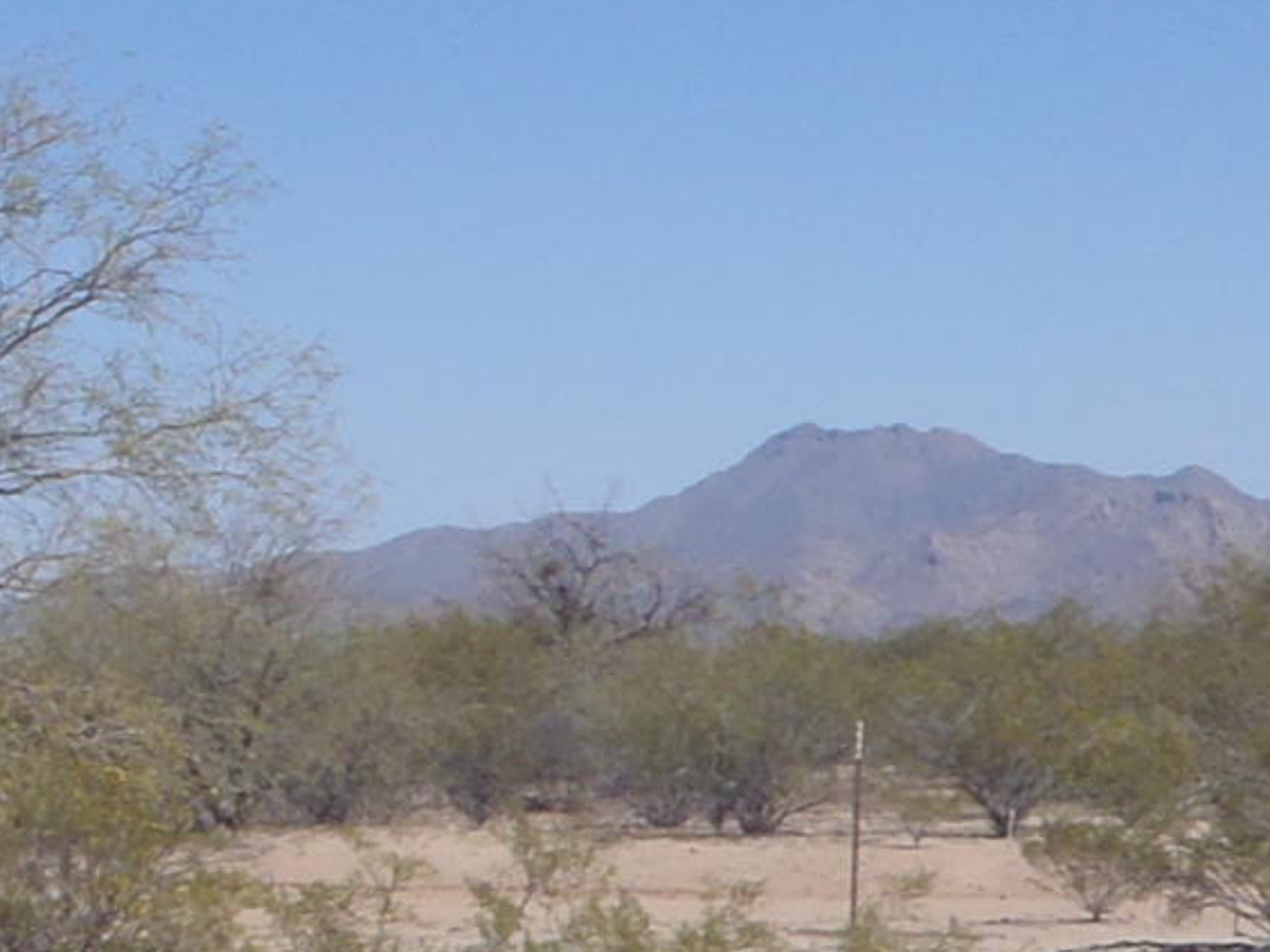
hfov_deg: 13.2
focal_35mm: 149
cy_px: 398
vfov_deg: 10.0
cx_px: 775
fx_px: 5467
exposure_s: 1/500
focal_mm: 5
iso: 64
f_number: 5
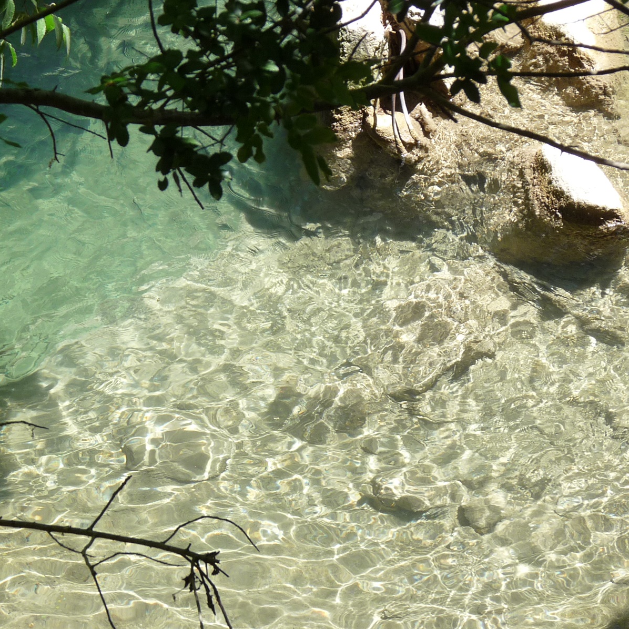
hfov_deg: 10.0
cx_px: 235
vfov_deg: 10.0
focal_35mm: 175
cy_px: 314
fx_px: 3598
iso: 100
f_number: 4
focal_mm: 18.7
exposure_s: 1/200
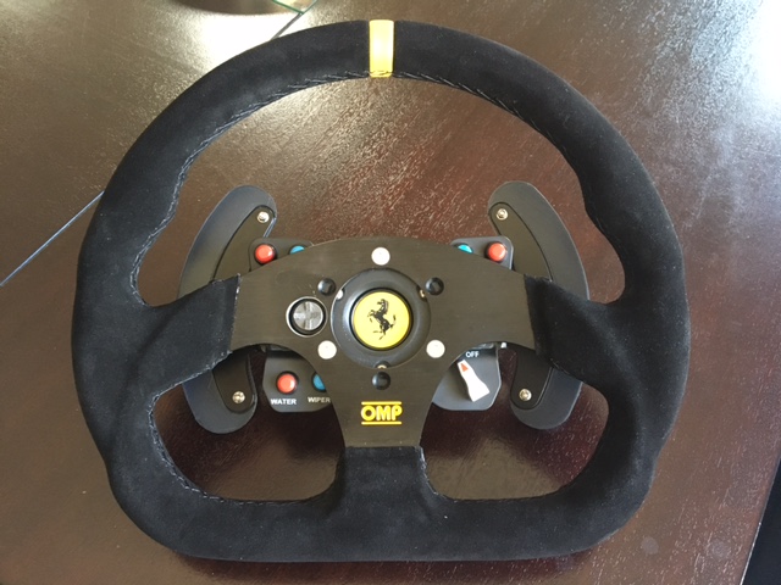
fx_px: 654
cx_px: 390
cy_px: 292
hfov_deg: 61.7
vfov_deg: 48.2
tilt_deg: -59.0
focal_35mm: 29
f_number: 2.2
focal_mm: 4.15
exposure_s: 1/15
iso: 250
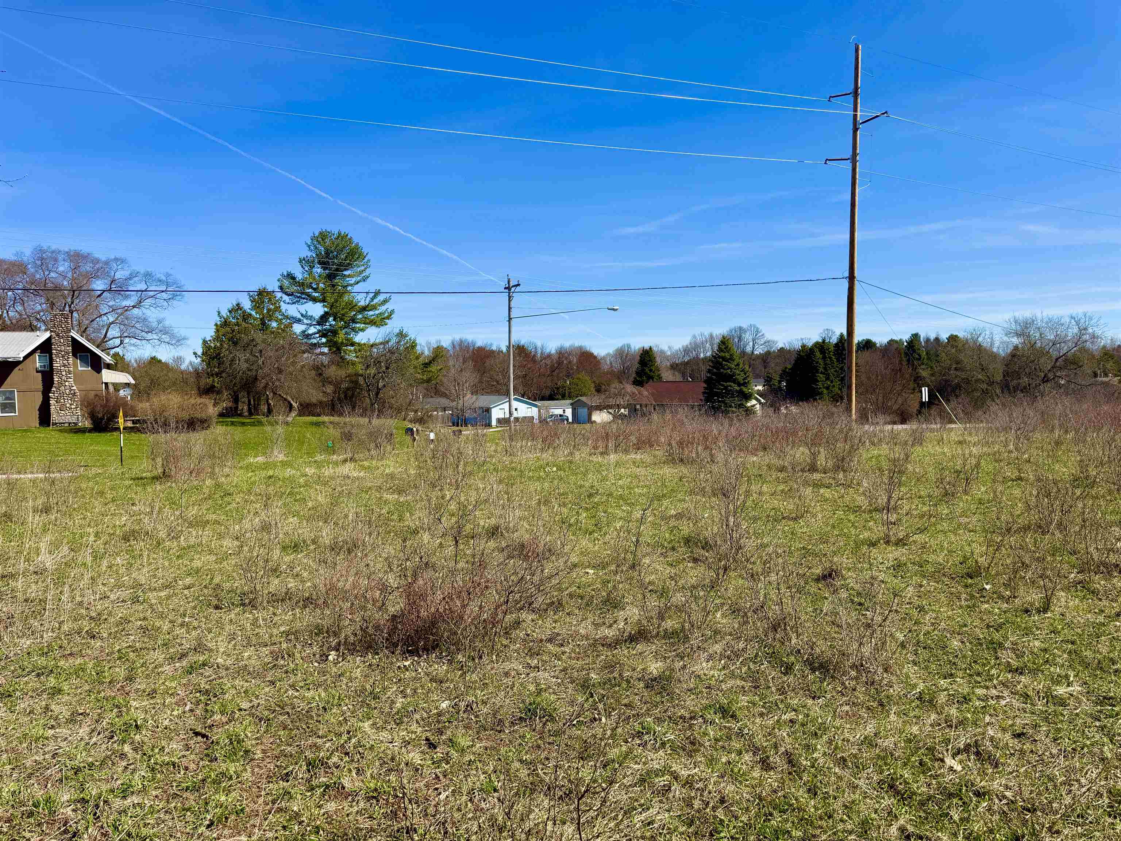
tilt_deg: -2.4
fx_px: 777
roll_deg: +2.0
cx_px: 560
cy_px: 420
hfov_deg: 71.6
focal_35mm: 24
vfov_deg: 56.8
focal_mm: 6.76
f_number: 1.78
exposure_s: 1/5319
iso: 80
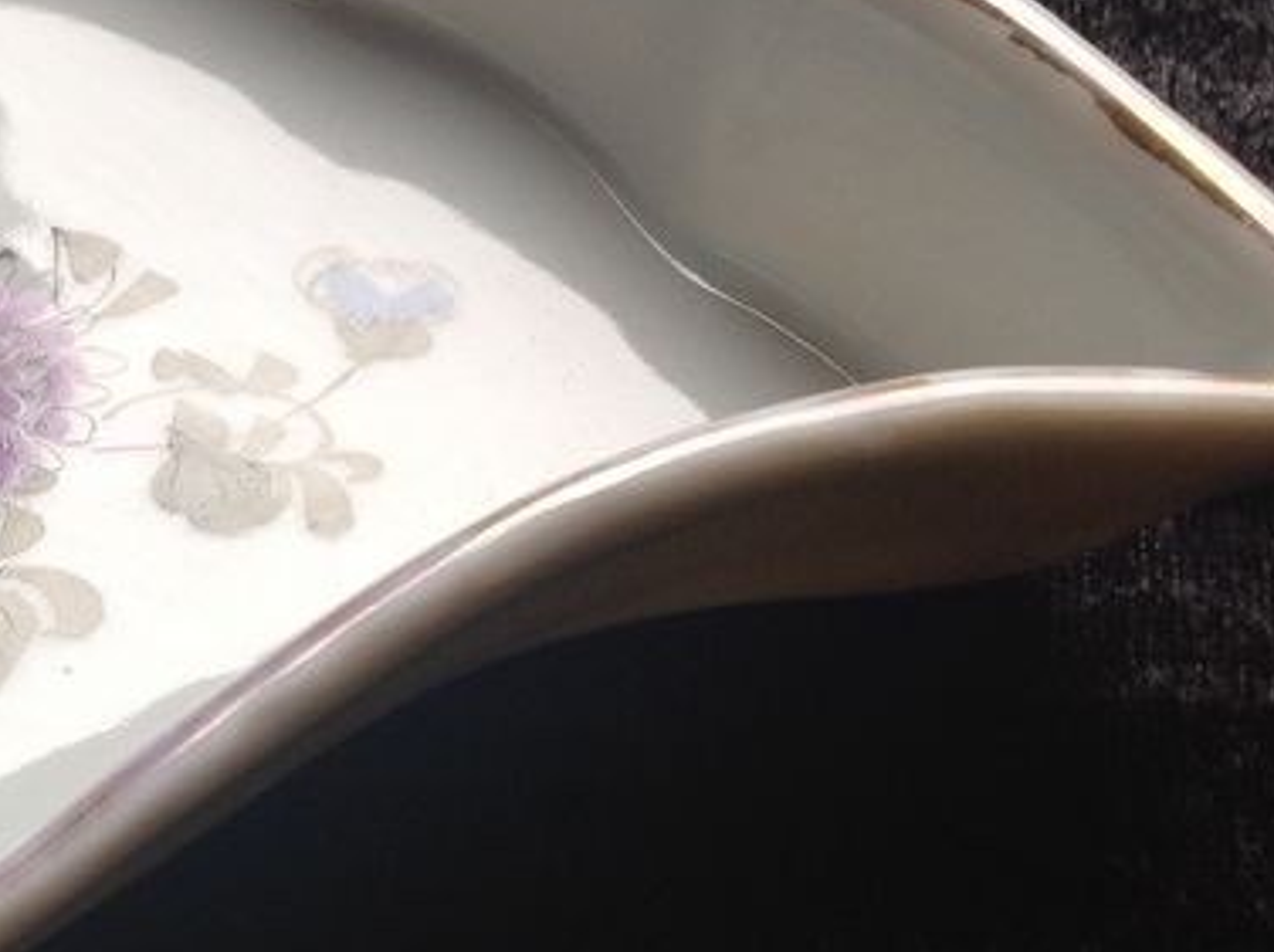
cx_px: -102
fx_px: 3418
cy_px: 408
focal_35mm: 93
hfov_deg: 20.2
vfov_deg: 15.9
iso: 50
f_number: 2.4
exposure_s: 1/40
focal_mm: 4.28
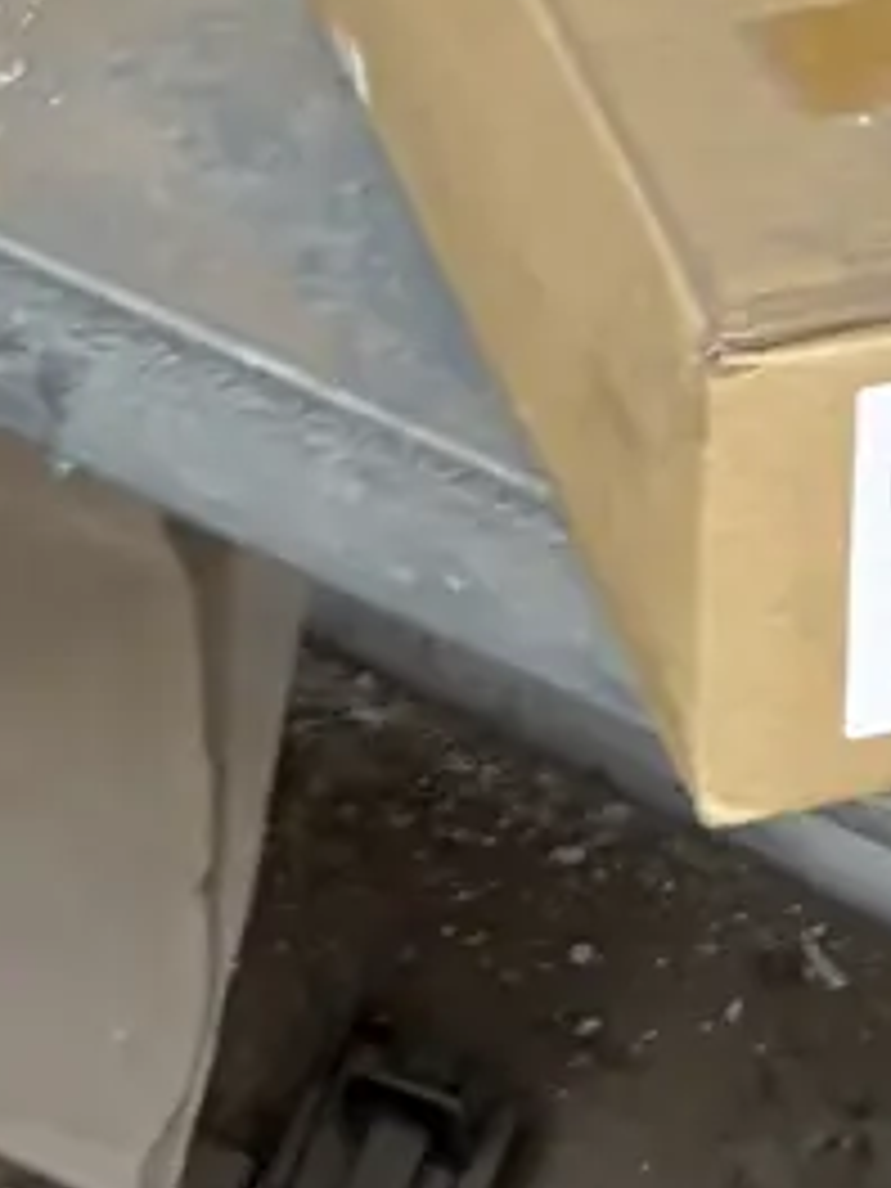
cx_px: 207
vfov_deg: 8.0
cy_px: -3006
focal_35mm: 189
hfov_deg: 7.8
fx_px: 6486
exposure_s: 1/50
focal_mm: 5.96
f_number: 1.6
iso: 80
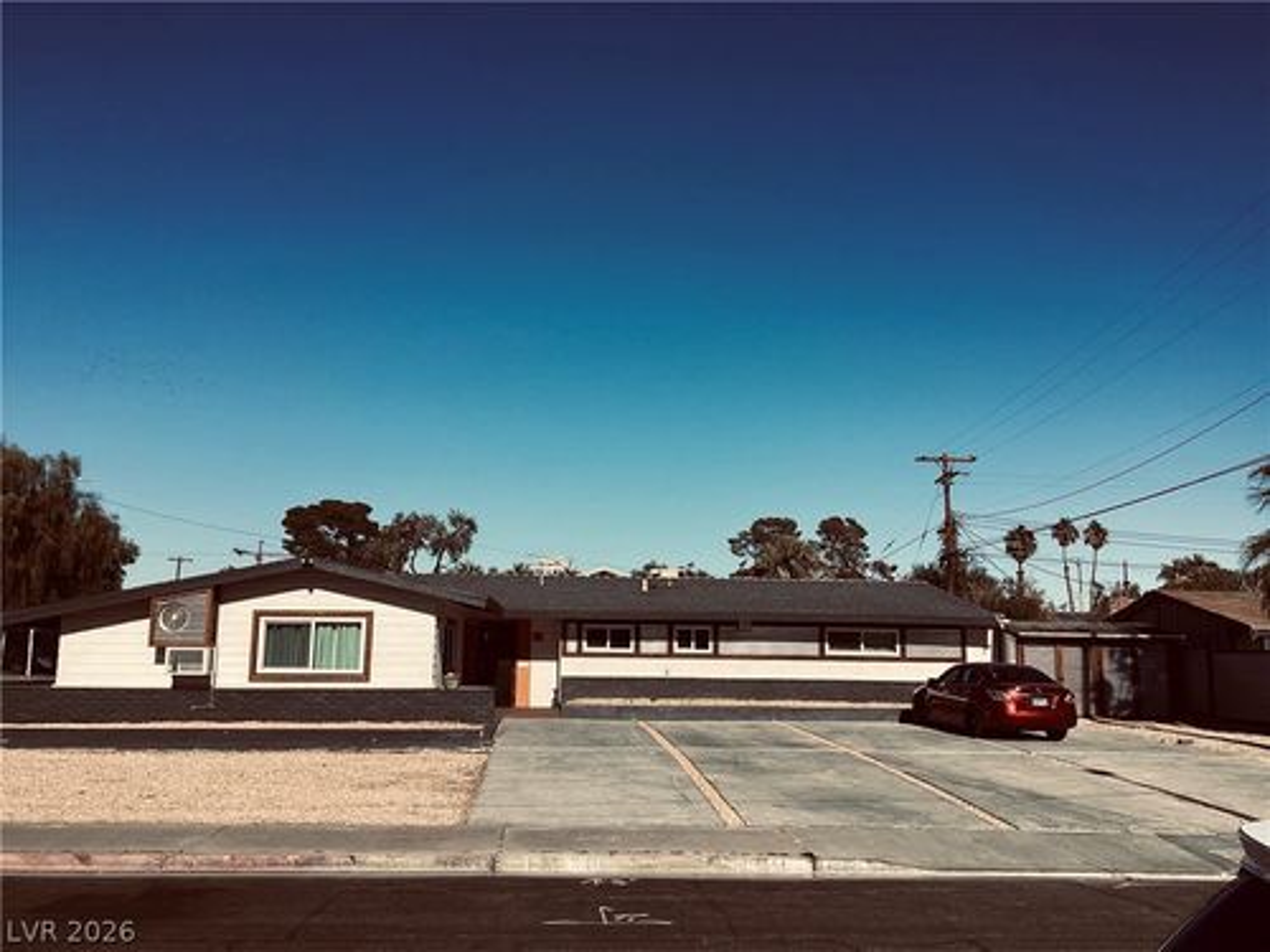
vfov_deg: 45.4
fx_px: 1137
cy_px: 476
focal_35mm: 31
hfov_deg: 58.4
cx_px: 635
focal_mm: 3.3
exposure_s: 1/2469
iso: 25
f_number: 2.4
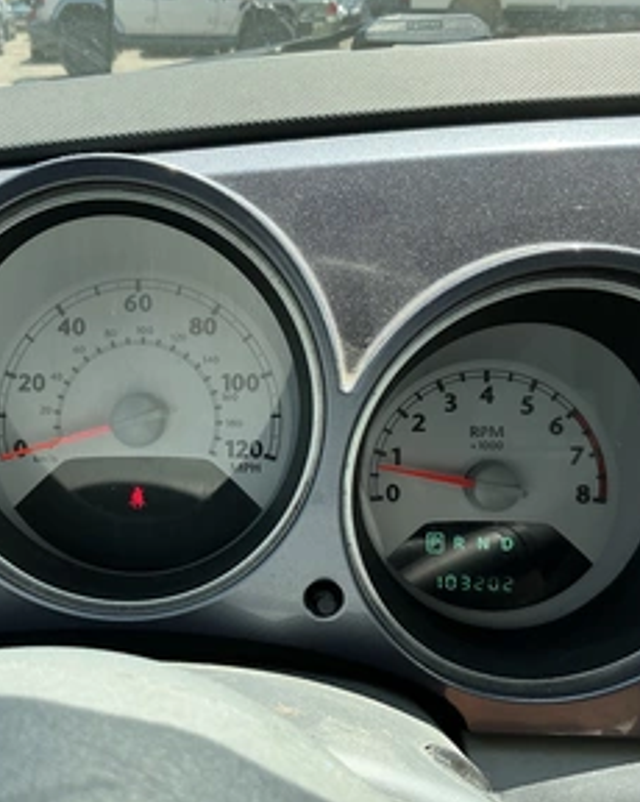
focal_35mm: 38
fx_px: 901
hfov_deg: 38.5
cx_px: 192
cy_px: 398
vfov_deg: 48.0
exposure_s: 1/358
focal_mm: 3
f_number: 1.8
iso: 25
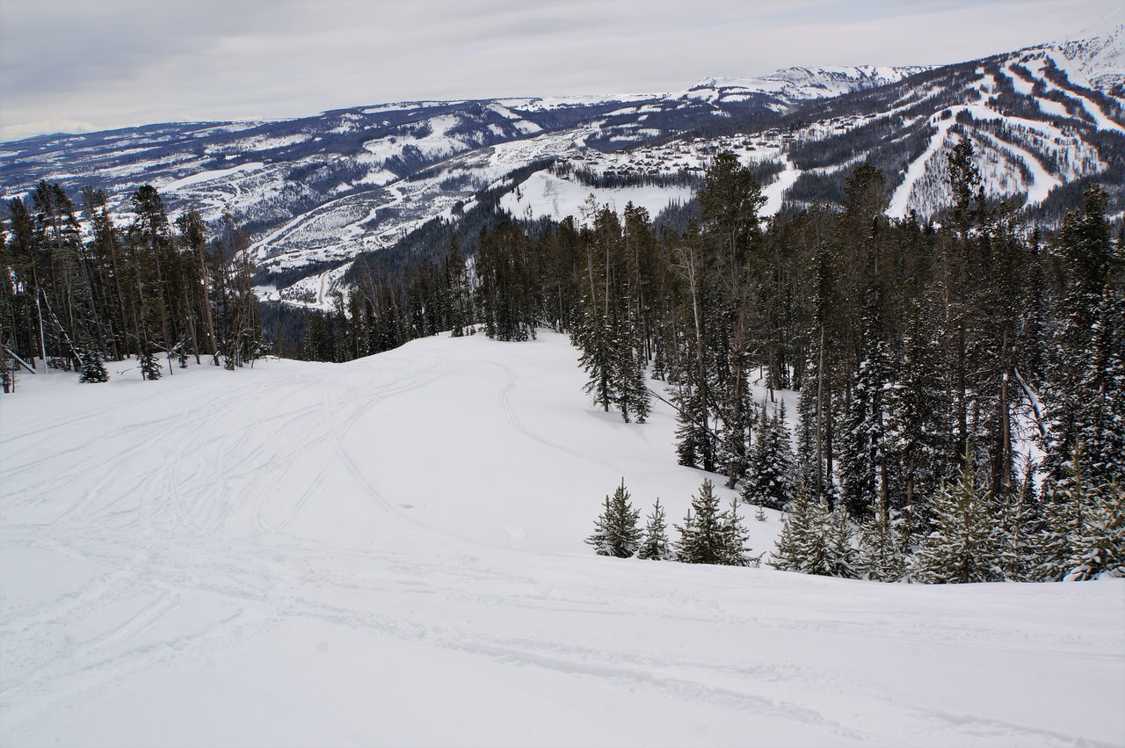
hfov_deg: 56.6
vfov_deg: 39.4
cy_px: 374
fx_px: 1044
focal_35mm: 33
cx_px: 562
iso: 100
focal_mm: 22.3
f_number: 16
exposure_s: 1/250
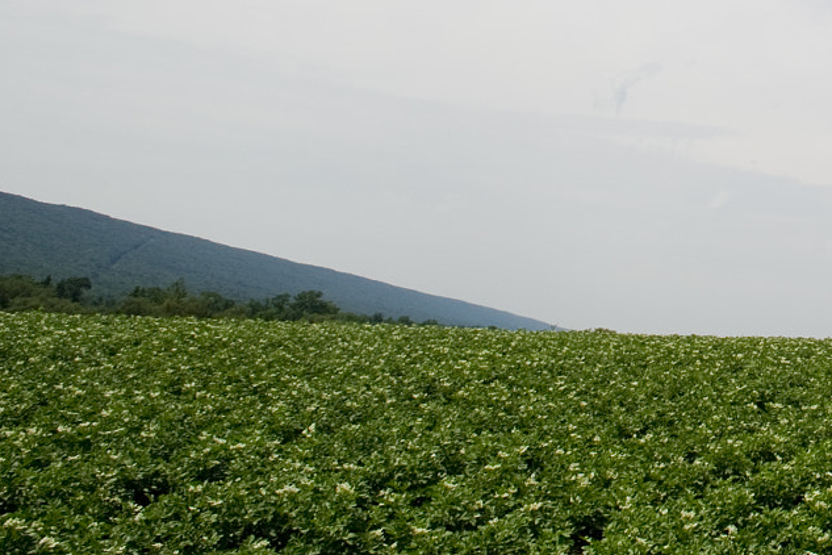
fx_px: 1271
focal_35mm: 55
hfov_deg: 27.5
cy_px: -186
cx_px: 1184
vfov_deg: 21.9
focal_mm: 17
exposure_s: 1/500
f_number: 11
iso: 200
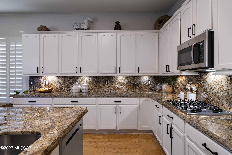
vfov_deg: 64.5
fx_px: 122
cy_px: 78
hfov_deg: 86.9
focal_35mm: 19
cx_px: 116
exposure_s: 1/4
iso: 200
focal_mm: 19
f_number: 6.3
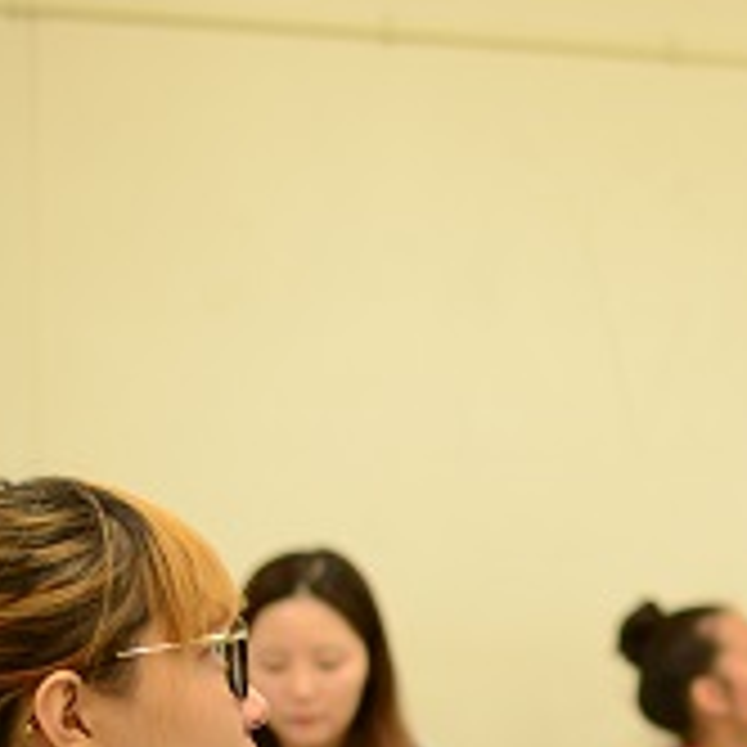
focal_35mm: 161
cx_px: 1156
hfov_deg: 10.5
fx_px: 3919
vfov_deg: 10.9
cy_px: 511
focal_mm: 35
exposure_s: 1/50
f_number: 2.5
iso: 250
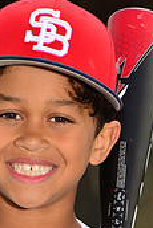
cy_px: 268
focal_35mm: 674
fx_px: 4288
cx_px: 11
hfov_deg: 2.0
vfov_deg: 3.1
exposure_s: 1/200
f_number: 11
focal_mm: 200
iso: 125
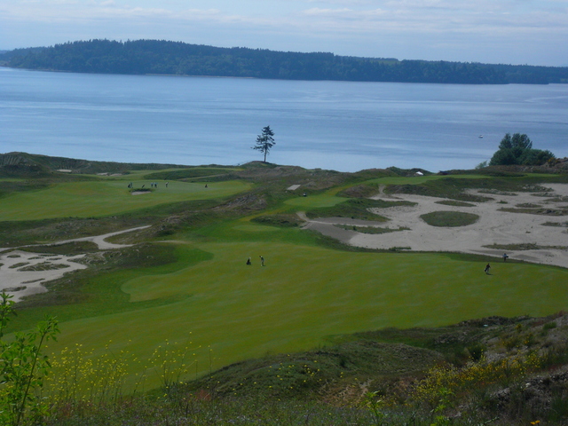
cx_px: 284
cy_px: 213
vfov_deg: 17.4
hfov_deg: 23.0
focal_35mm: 85
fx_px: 1395
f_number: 14
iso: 100
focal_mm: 14.2
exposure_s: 1/160
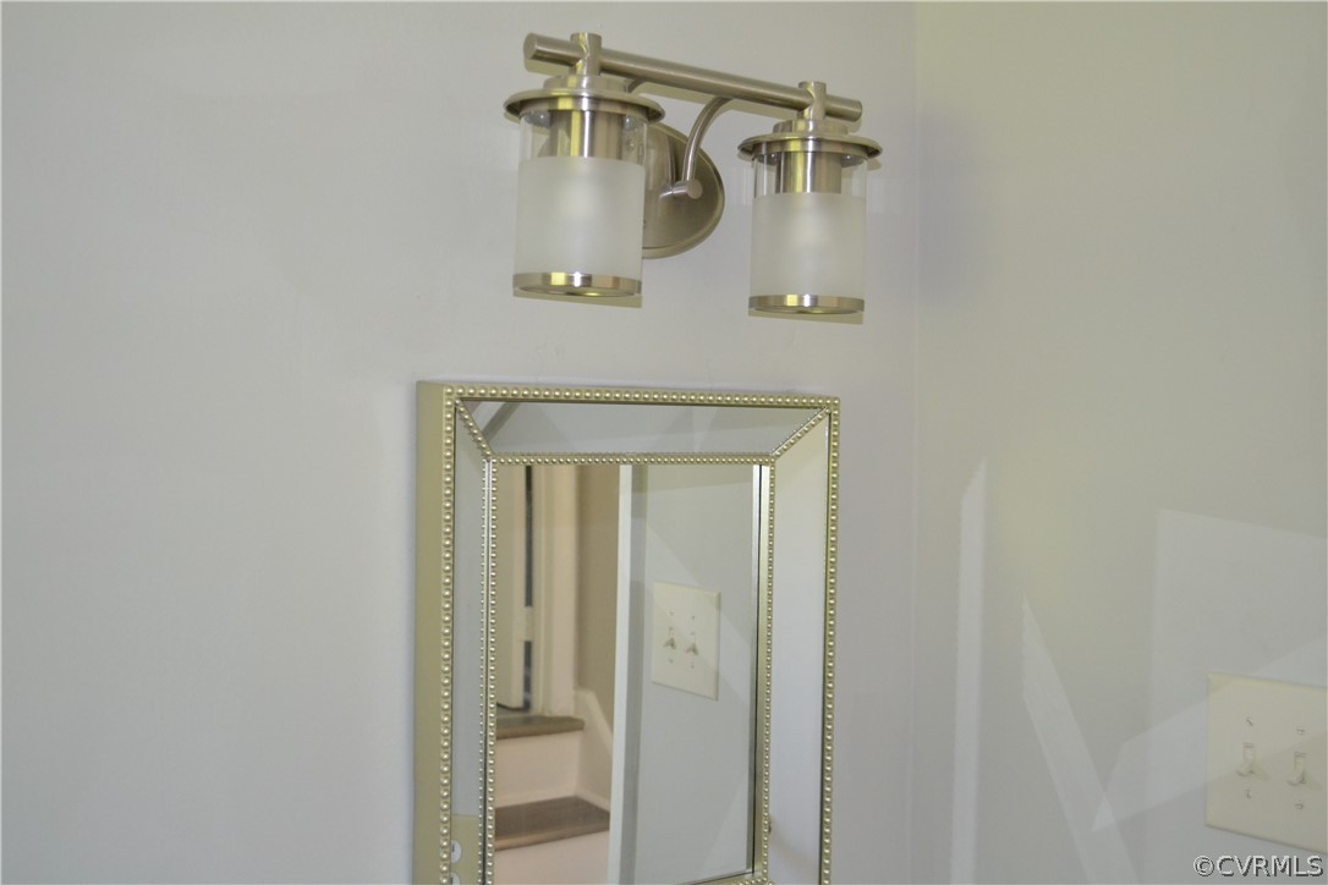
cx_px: 664
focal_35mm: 39
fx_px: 1439
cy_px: 442
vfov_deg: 34.2
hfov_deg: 49.6
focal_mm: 26
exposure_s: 1/60
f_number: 4.2
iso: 1250
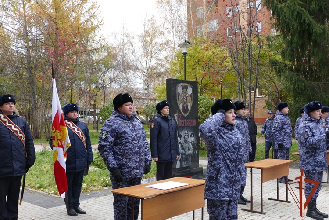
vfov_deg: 32.6
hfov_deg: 47.4
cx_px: 164
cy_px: 110
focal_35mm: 41
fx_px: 375
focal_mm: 15.02
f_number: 3.2
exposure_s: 1/160
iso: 125
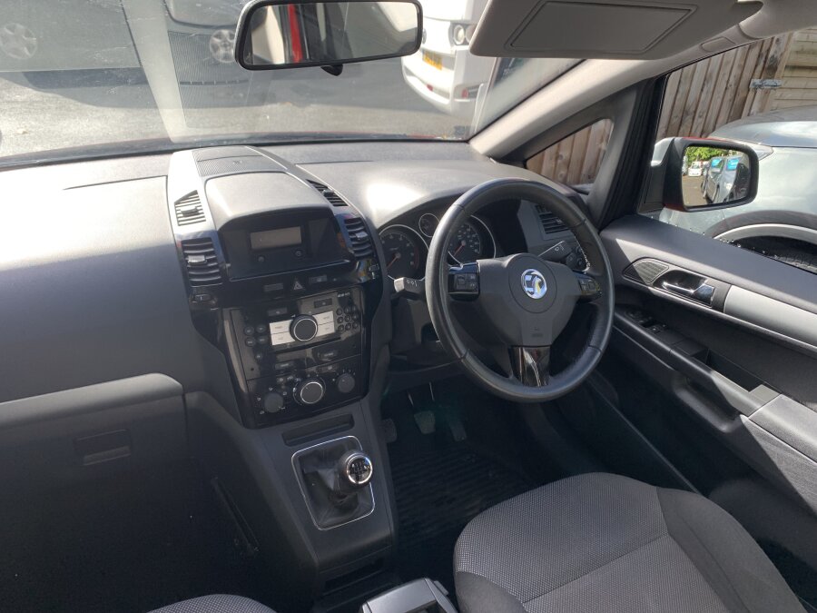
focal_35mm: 26
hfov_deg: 67.3
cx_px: 408
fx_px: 614
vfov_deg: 53.1
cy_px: 306
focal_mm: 4.25
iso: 25
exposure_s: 1/188
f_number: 1.8
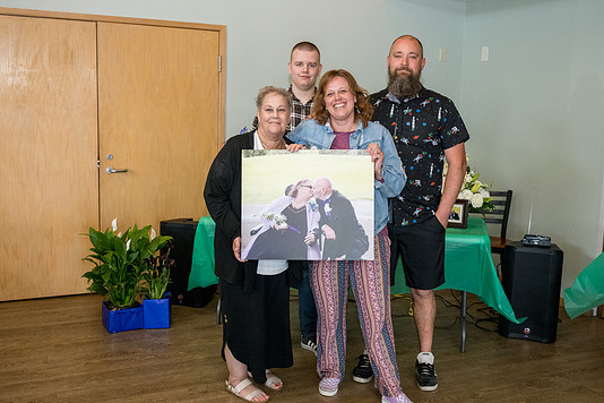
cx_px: 309
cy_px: 199
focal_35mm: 38
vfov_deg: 35.1
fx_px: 638
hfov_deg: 50.7
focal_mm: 35
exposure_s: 1/250
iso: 3200
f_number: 6.3
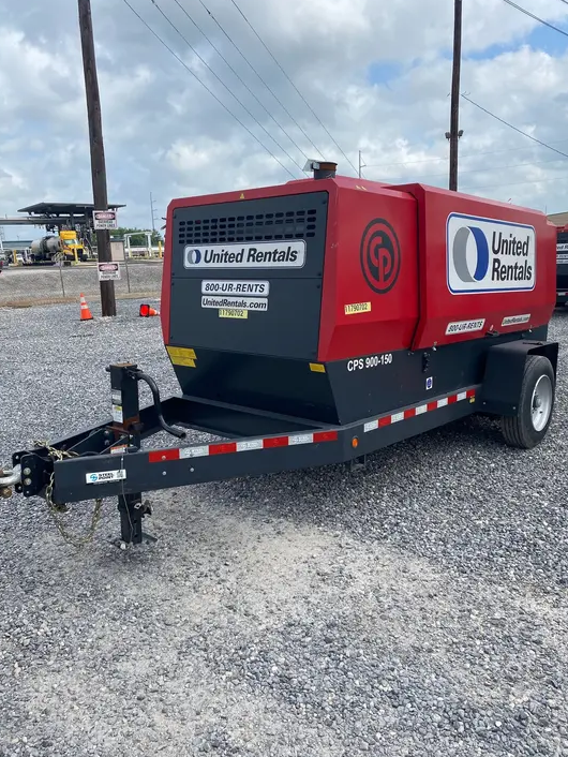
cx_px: 281
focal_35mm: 27
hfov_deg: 51.4
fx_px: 590
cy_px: 385
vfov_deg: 65.3
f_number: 1.8
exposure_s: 1/2688
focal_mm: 4.25
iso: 32
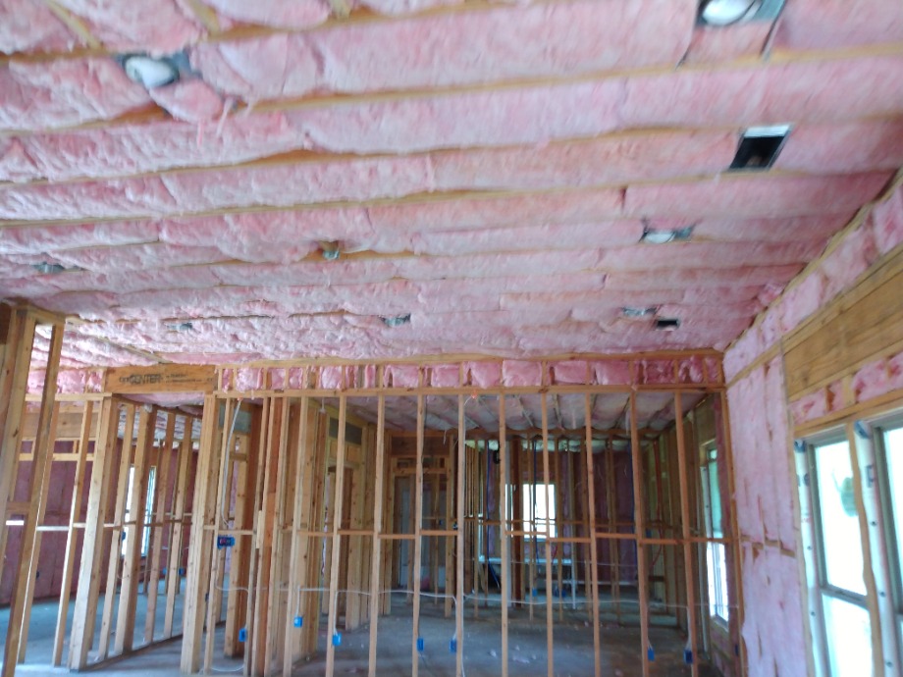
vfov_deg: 66.0
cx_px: 452
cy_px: 338
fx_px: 522
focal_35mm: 20
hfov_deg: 81.7
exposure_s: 1/30
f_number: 2
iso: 291
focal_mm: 3.54
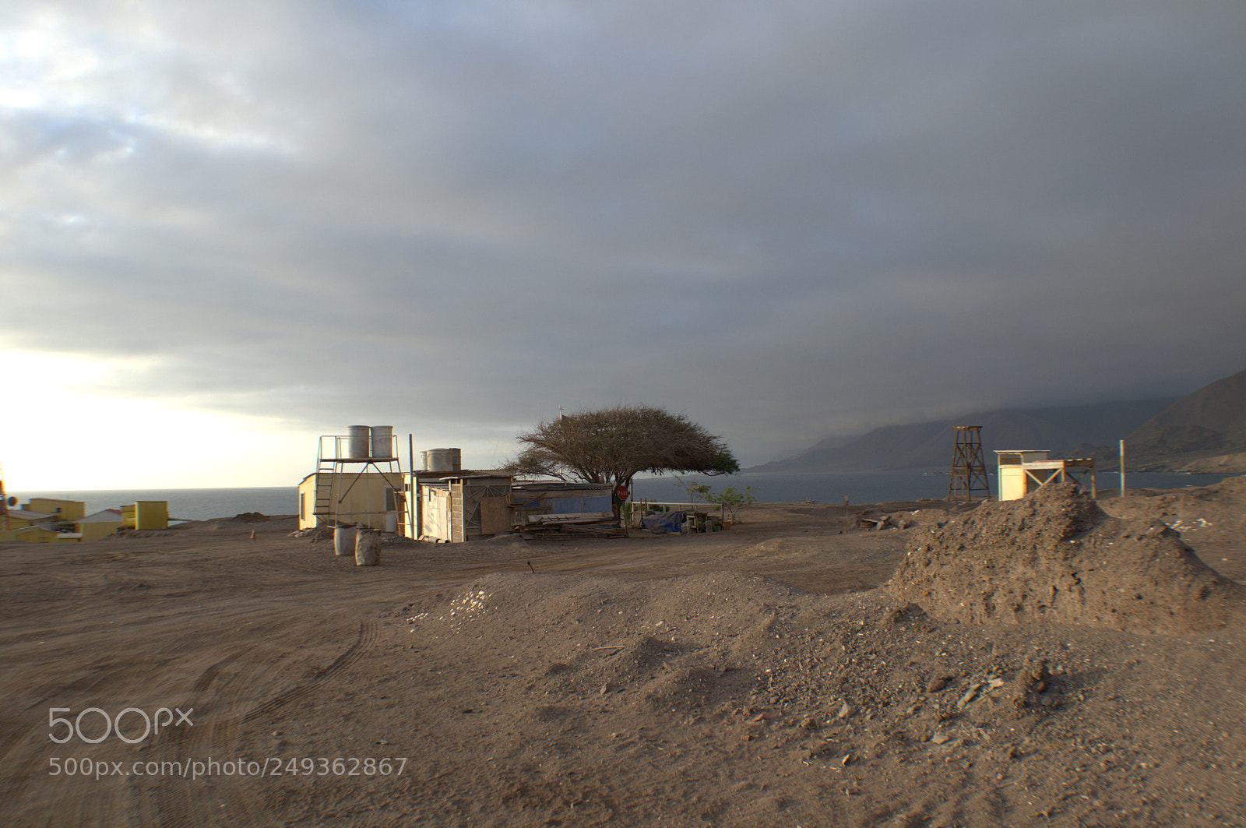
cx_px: 623
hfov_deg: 57.3
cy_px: 414
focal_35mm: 33
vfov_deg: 39.9
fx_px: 1141
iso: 100
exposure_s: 1/100
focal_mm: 22
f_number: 8
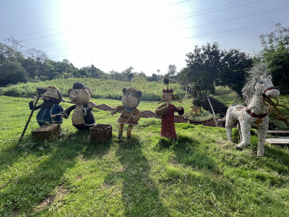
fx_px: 109
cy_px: 108
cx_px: 144
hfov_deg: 106.2
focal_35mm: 13
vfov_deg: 89.9
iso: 32
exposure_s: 1/1004
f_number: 1.8
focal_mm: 1.57
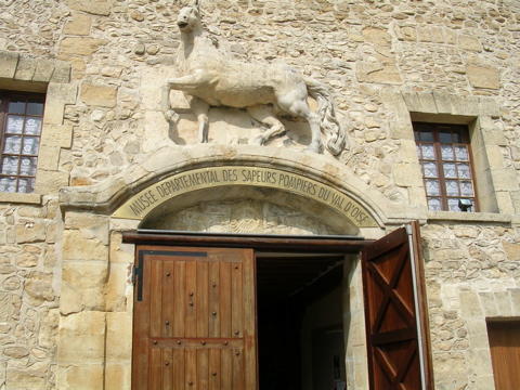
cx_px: 260
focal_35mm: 38
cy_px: 195
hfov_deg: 49.0
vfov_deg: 37.7
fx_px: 571
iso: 50
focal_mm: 5.8
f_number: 5.6
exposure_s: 1/367
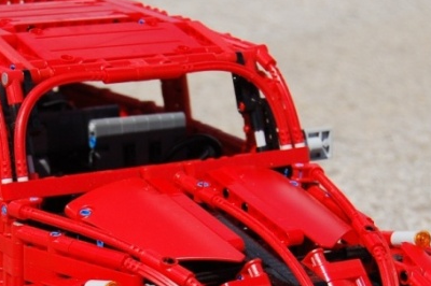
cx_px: 116
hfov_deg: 15.1
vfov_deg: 10.1
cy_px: 281
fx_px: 1615
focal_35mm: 135
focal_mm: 40
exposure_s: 1/1250
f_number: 5
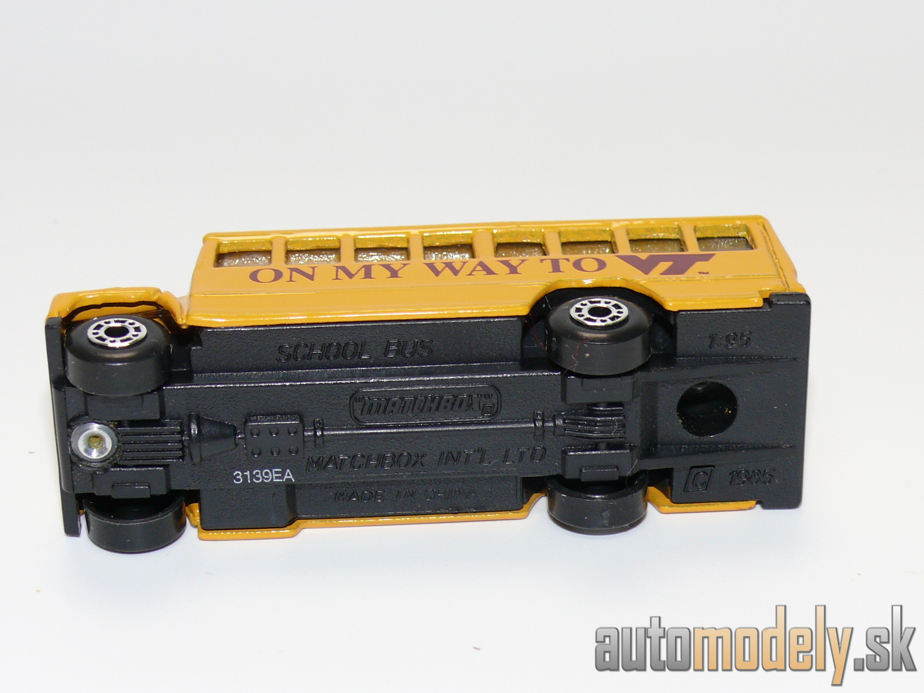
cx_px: 462
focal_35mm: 97
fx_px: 2589
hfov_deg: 20.2
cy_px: 346
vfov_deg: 15.2
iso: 100
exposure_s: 1/30
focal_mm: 13.1
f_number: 4
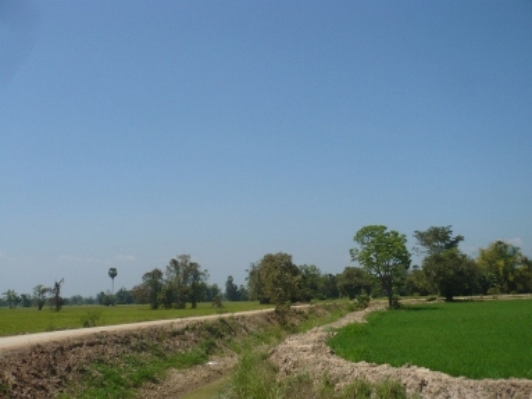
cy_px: 200
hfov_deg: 52.6
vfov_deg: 40.7
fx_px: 538
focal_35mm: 35
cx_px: 266
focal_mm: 5.8
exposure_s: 1/320
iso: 100
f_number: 8
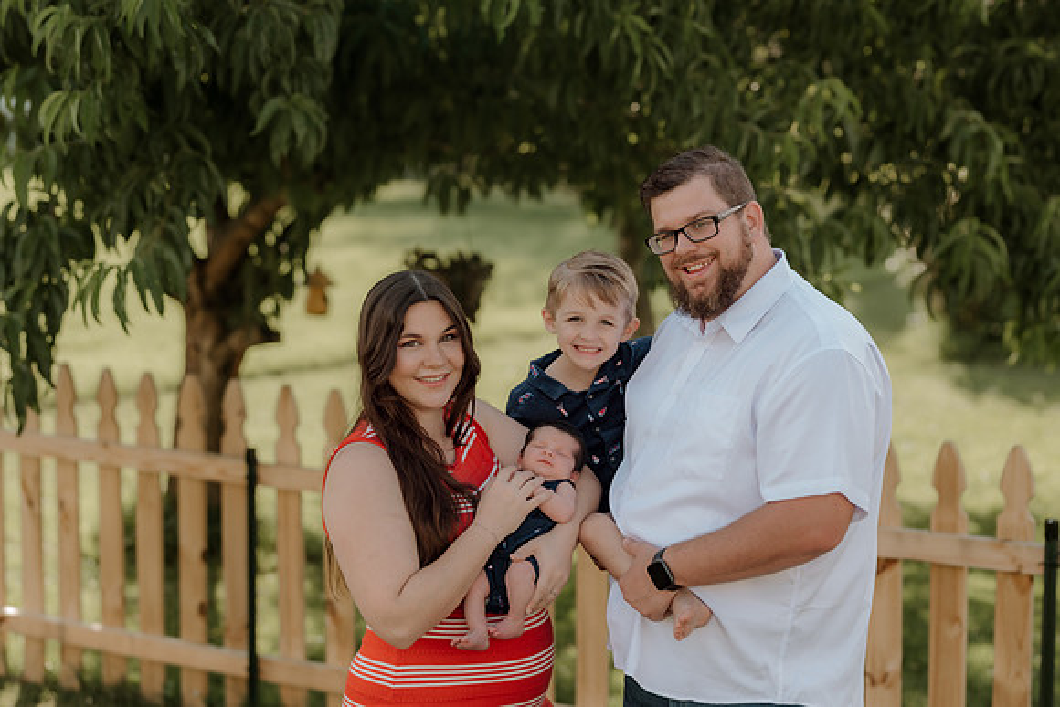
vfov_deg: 16.1
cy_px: 354
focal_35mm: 85
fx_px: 2503
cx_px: 530
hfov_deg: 23.9
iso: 80
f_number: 2.5
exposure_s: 1/320
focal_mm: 85
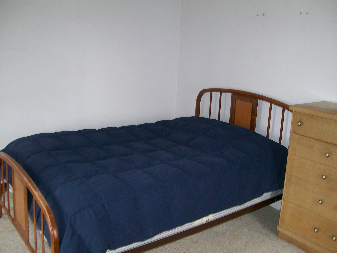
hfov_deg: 51.4
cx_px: 168
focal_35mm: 36
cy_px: 126
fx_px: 350
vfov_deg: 39.7
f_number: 2.7
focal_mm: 6
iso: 140
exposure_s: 1/64
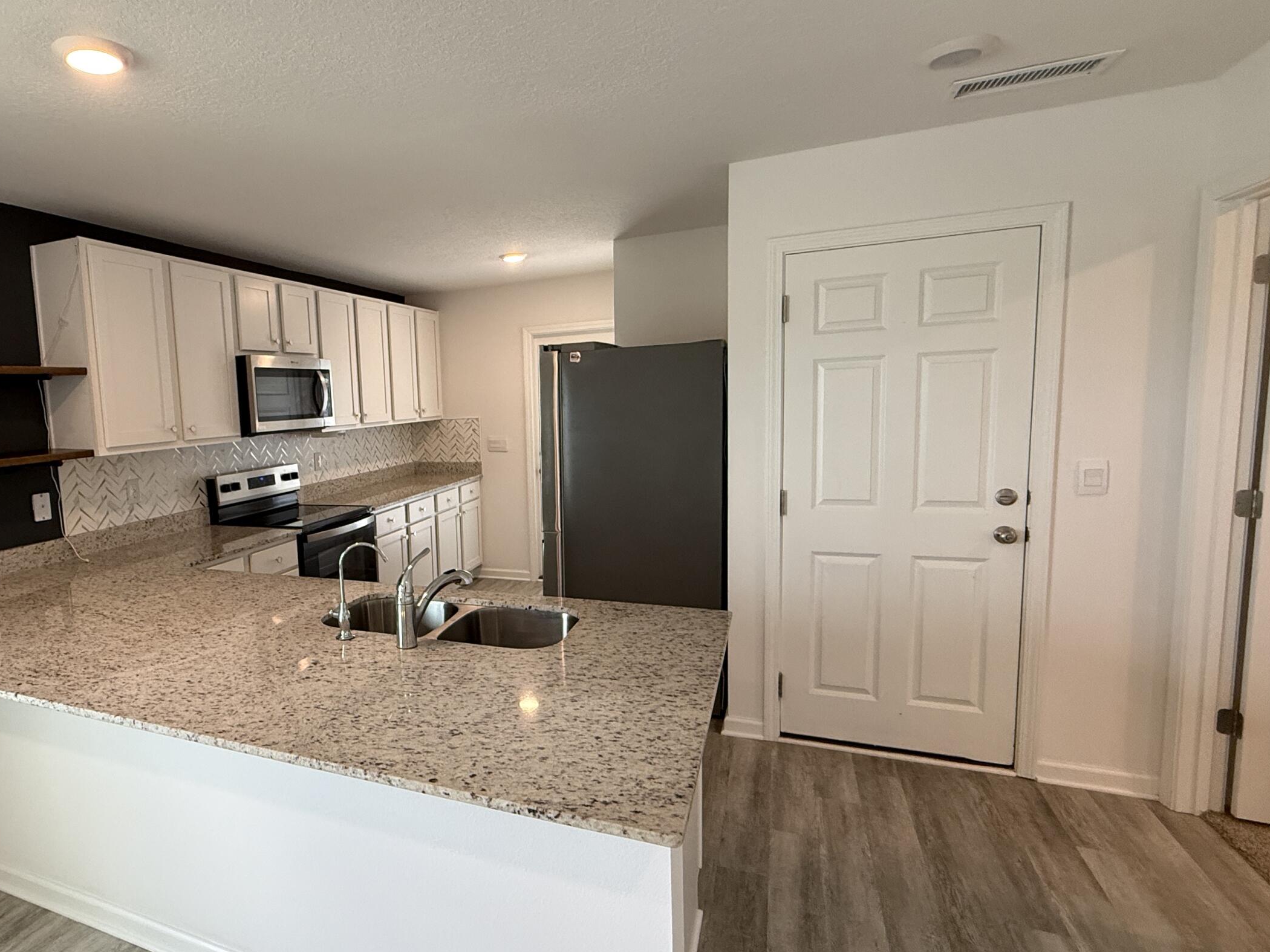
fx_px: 734
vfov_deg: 66.0
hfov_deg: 79.3
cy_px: 482
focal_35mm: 20
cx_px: 434
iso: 250
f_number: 2.2
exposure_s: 1/120
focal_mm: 2.22
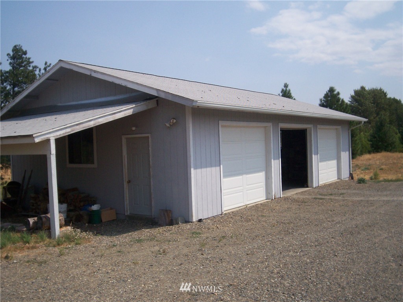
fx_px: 419
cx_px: 202
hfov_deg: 51.4
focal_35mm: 36
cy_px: 151
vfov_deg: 39.7
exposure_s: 1/1209
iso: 100
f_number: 4.5
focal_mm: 5.9
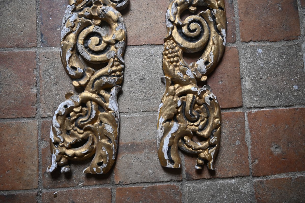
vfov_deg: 47.9
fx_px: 229
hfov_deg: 67.4
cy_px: 102
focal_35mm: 27
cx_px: 152
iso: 400
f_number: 3.5
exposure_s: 1/160
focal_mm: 18
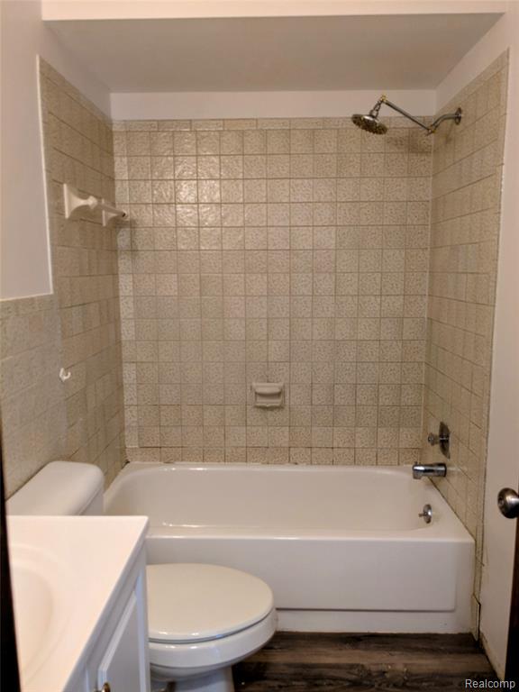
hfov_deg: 51.4
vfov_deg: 65.3
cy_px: 346
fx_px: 540
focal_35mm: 27
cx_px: 260
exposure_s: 1/24
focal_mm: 4.38
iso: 50
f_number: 1.73
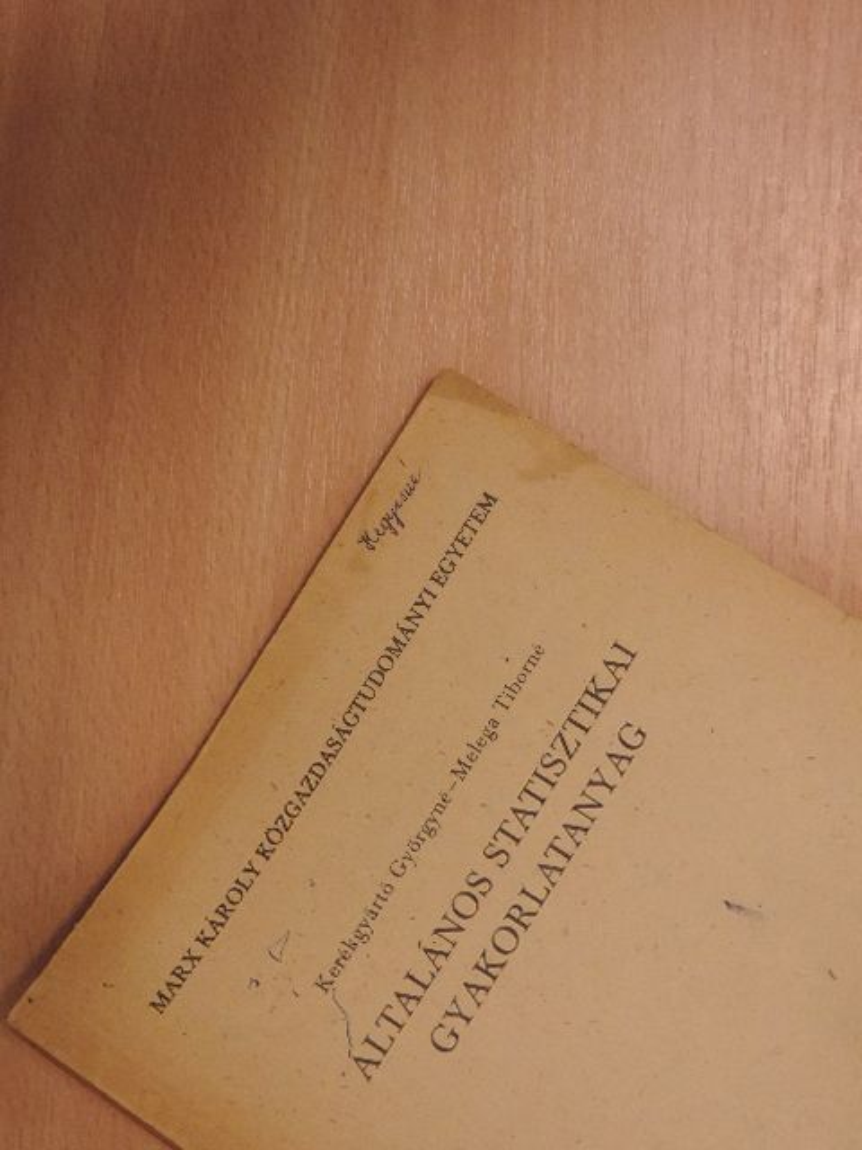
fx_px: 1428
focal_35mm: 43
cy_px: 575
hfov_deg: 33.6
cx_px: 431
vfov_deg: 43.9
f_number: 3.4
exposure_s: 1/100
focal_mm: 7.6
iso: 900
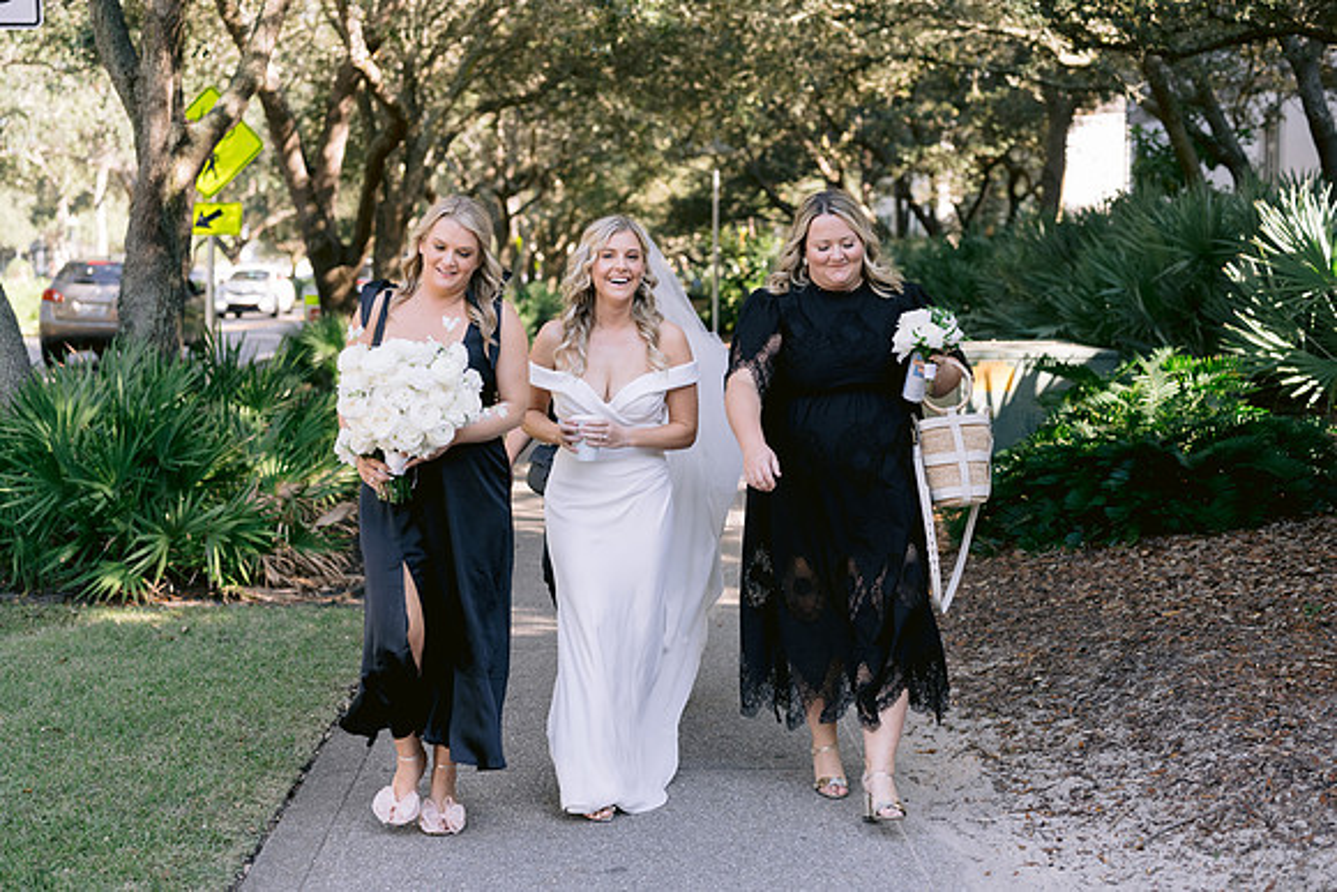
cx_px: 668
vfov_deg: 27.0
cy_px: 446
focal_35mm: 50
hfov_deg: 39.6
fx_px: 1857
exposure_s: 1/640
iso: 400
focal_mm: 50
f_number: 2.8
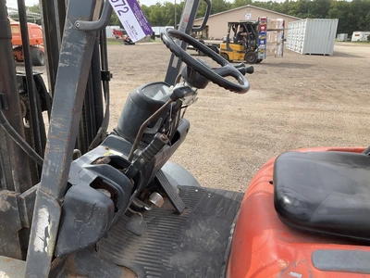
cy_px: 139
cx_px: 185
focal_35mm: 29
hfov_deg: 61.7
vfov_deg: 48.2
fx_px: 310
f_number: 1.8
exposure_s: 1/816
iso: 25
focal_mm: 3
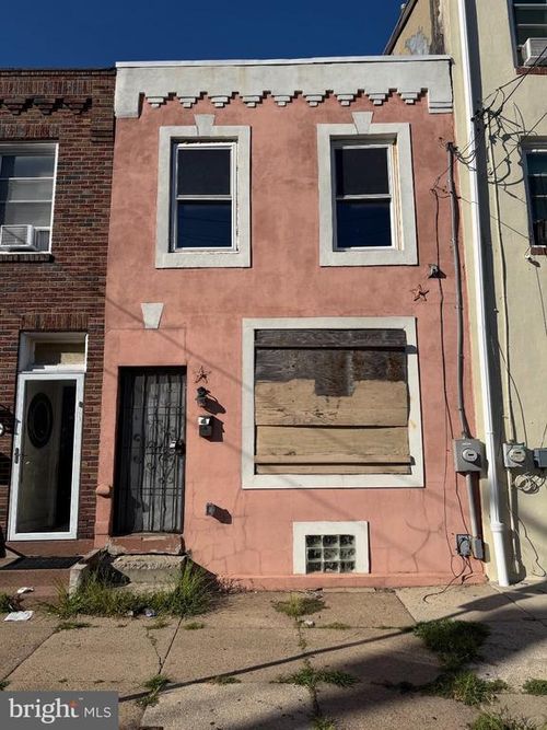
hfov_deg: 56.8
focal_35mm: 24
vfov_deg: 71.6
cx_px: 274
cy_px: 365
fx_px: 506
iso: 80
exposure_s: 1/8130
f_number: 1.78
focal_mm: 6.76
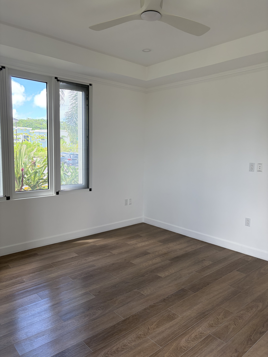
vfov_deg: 67.3
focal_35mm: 26
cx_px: 134
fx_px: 268
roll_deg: -1.0
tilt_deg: -6.4
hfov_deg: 53.1
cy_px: 178
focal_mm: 5.96
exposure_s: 1/199
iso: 64
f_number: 1.6
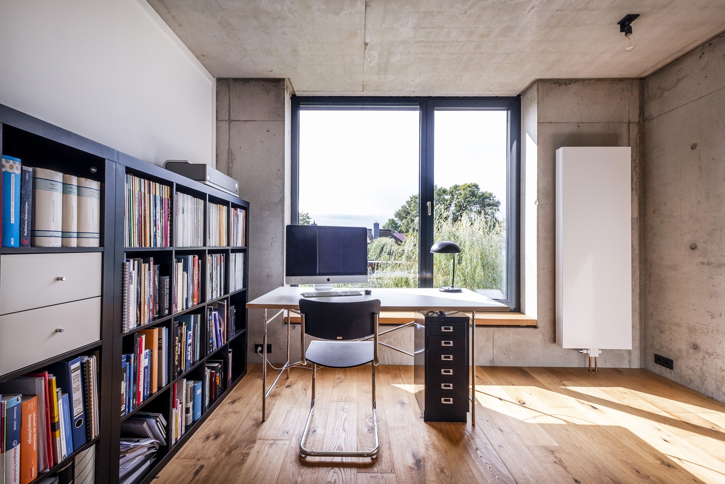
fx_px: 302
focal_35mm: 15
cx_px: 362
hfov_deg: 100.4
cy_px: 242
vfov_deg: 77.3
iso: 200
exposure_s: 1/60
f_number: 7.1
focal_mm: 10
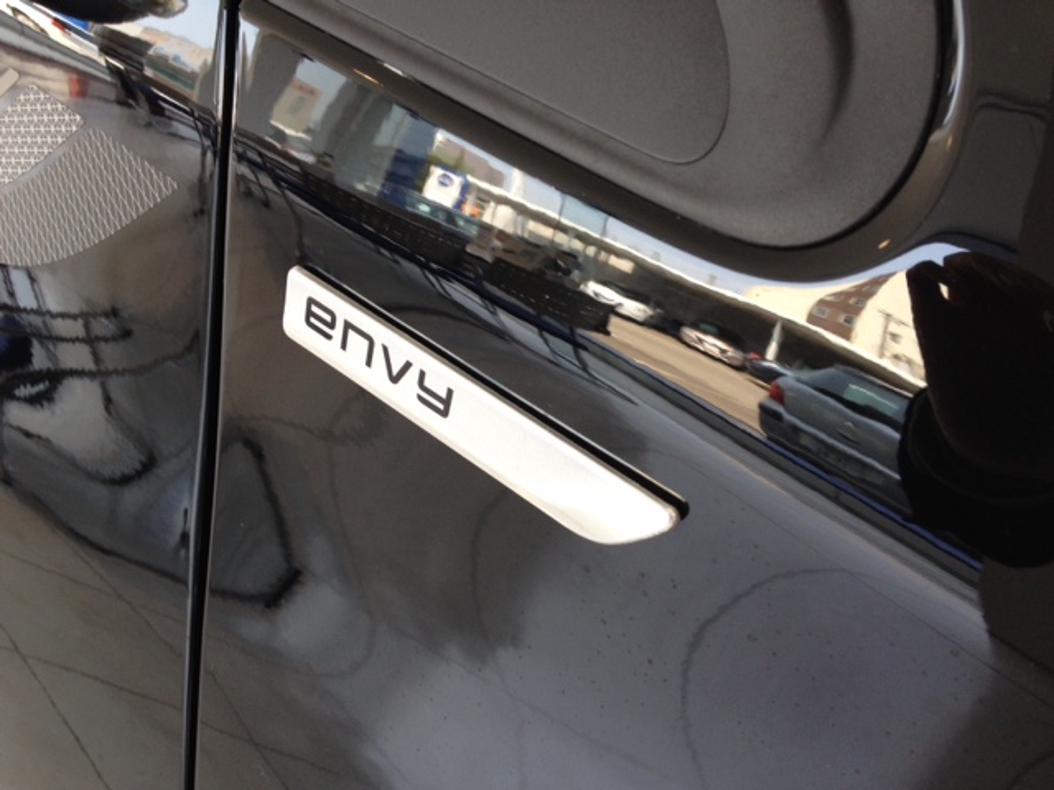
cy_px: 395
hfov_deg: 52.6
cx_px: 527
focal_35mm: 35
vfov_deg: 40.7
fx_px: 1066
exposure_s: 1/60
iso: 50
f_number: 2.4
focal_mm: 4.28
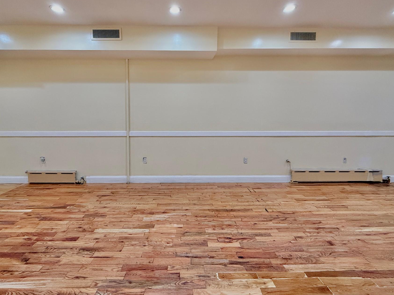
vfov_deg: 74.4
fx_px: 193
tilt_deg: -2.7
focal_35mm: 17
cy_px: 128
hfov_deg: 91.0
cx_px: 187
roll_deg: +1.4
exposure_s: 1/120
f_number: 2.2
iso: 250
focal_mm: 2.22
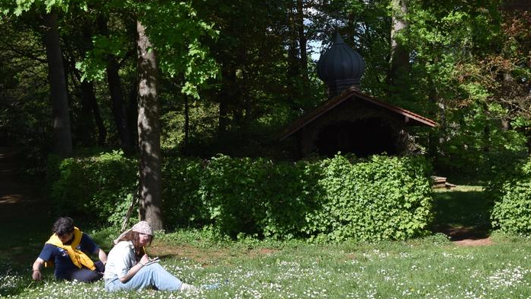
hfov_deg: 26.8
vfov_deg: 15.3
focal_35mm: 79
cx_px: 266
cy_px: 177
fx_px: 1113
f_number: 9
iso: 200
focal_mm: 50
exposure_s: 1/320
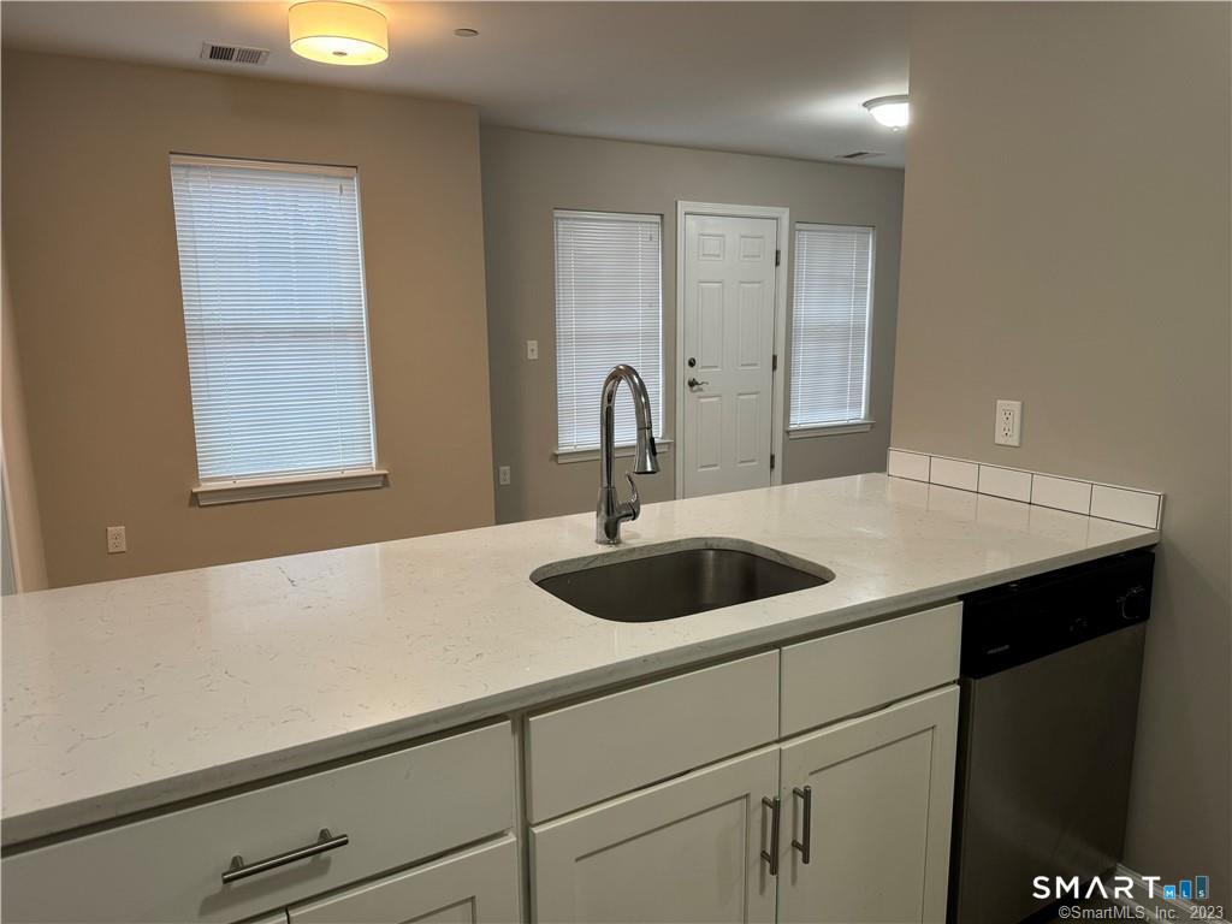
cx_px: 616
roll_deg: +0.3
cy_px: 462
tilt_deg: -10.0
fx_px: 854
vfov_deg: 56.8
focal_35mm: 24
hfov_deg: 71.6
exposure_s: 1/60
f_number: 1.78
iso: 125
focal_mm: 6.86
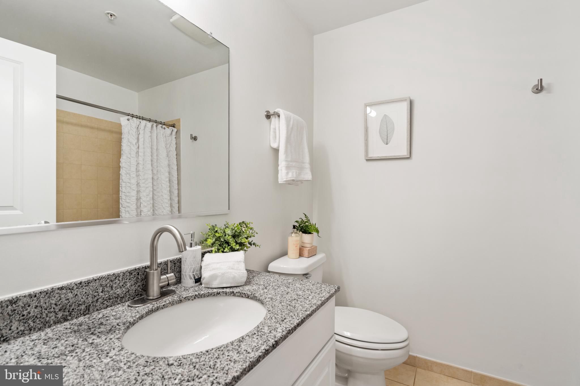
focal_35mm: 16
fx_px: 258
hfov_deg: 96.7
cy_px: 193
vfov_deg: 73.7
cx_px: 290
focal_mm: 16
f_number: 8
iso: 200
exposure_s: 1/1.25
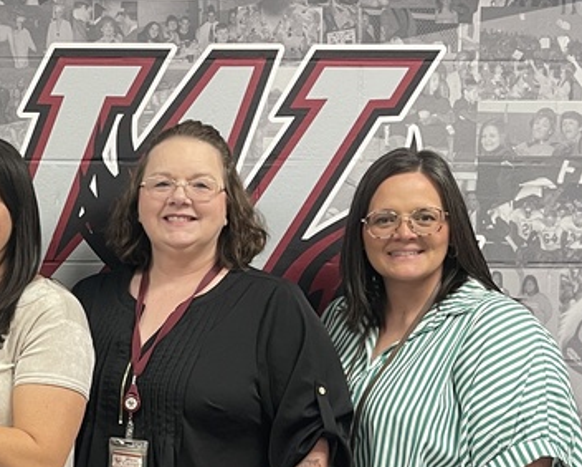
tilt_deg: -3.4
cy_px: 331
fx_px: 1224
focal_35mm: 71
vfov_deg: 21.4
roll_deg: -0.5
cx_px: -134
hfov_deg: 24.1
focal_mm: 5.1
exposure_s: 1/60
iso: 160
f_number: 1.6
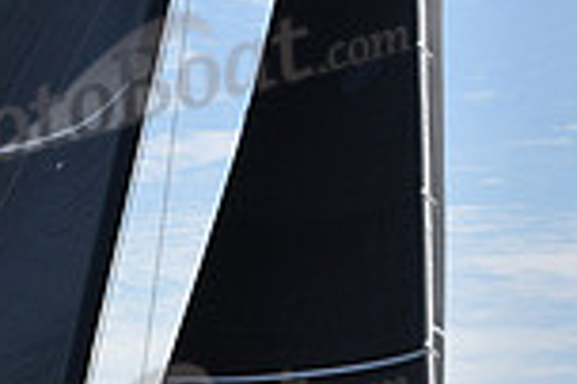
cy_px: 694
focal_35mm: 267
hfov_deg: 7.6
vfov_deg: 5.1
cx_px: -319
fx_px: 4275
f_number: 10
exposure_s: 1/1000
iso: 320
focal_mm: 70
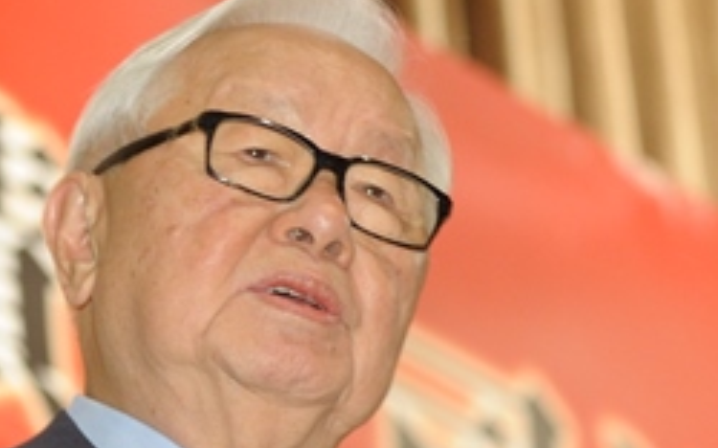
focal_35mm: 292
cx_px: -34
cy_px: 409
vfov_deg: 4.5
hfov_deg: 7.2
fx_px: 5711
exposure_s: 1/125
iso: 1000
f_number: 3.5
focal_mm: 70
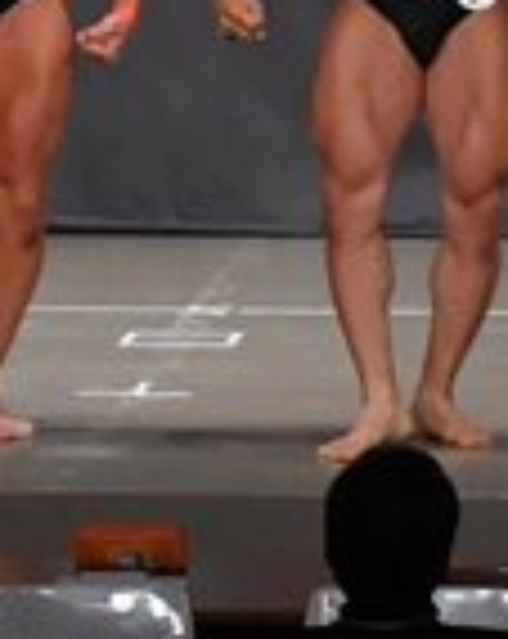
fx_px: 8409
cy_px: -158
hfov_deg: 3.5
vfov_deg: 4.3
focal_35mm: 446
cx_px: 227
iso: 5000
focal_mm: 58
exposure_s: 1/400
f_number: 5.6
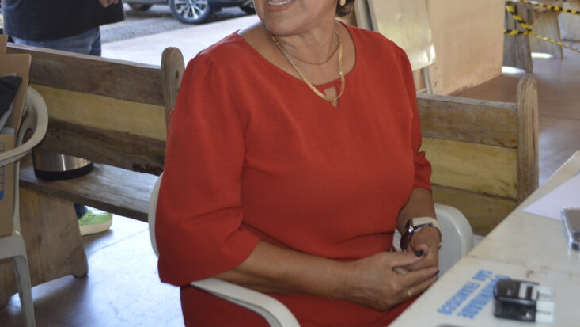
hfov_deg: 36.6
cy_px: 83
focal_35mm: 57
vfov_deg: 20.9
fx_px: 877
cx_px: 311
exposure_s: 1/80
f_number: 4.2
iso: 400
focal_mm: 26
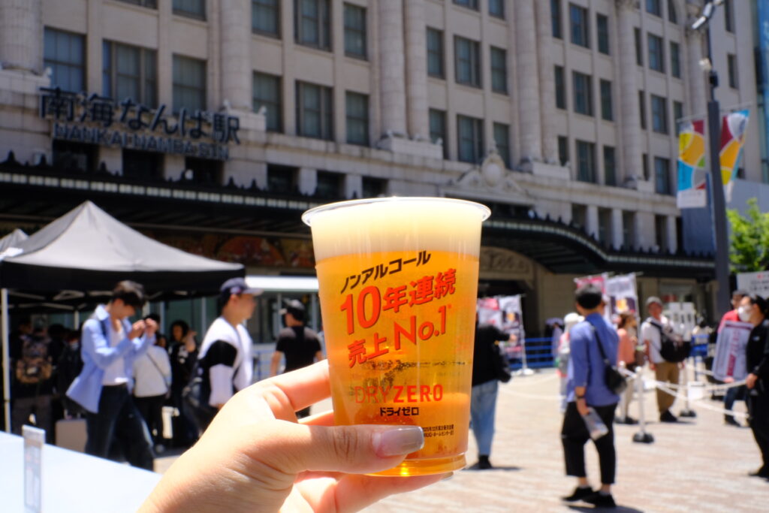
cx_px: 384
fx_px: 748
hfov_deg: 54.4
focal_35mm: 35
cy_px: 256
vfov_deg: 37.9
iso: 320
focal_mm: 23
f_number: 16
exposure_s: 1/60
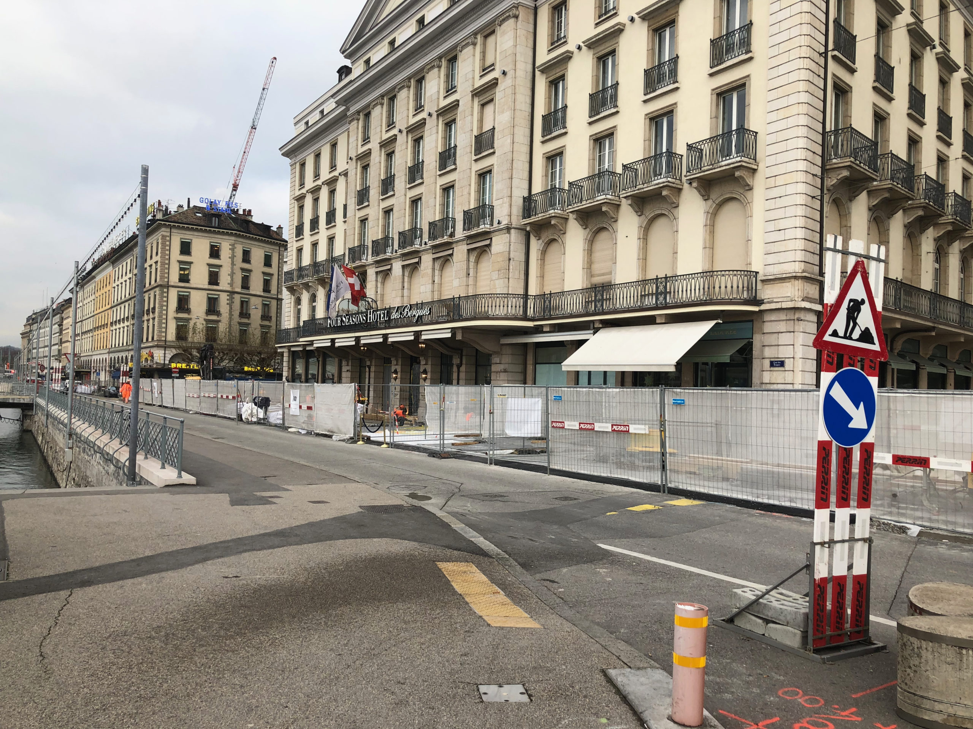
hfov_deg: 63.4
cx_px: 486
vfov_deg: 49.7
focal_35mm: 28
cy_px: 364
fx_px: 787
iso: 20
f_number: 1.8
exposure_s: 1/127
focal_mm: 4
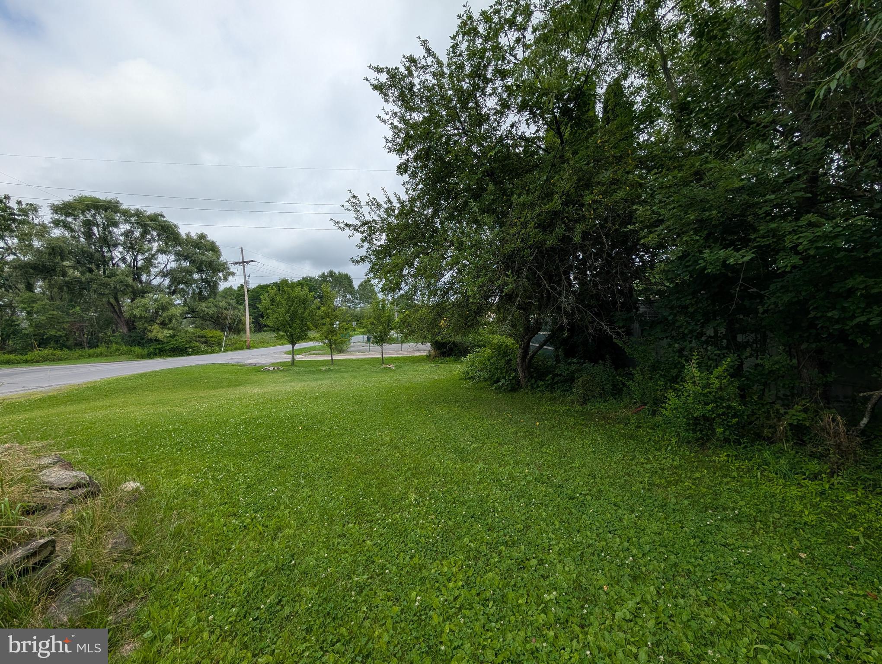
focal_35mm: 12
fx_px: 306
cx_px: 441
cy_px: 332
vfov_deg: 94.6
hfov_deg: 110.5
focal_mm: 2.02
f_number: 1.7
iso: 56
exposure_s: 1/3663
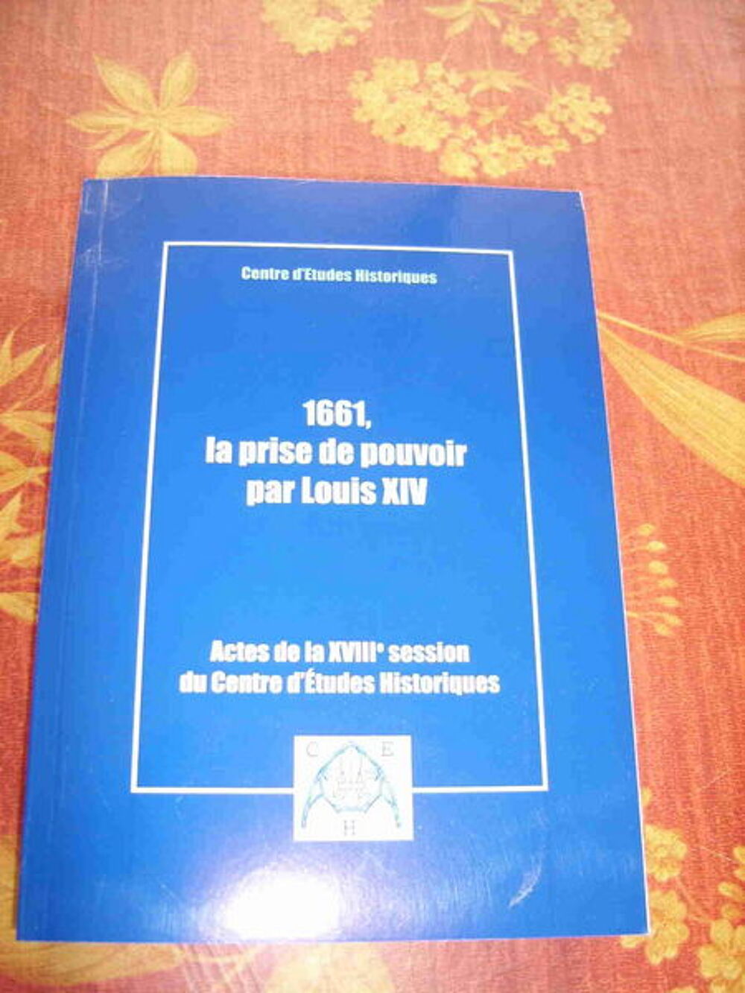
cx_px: 372
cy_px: 496
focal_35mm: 35
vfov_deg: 52.6
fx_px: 1004
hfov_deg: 40.7
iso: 50
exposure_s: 1/30
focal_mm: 5.95
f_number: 2.8
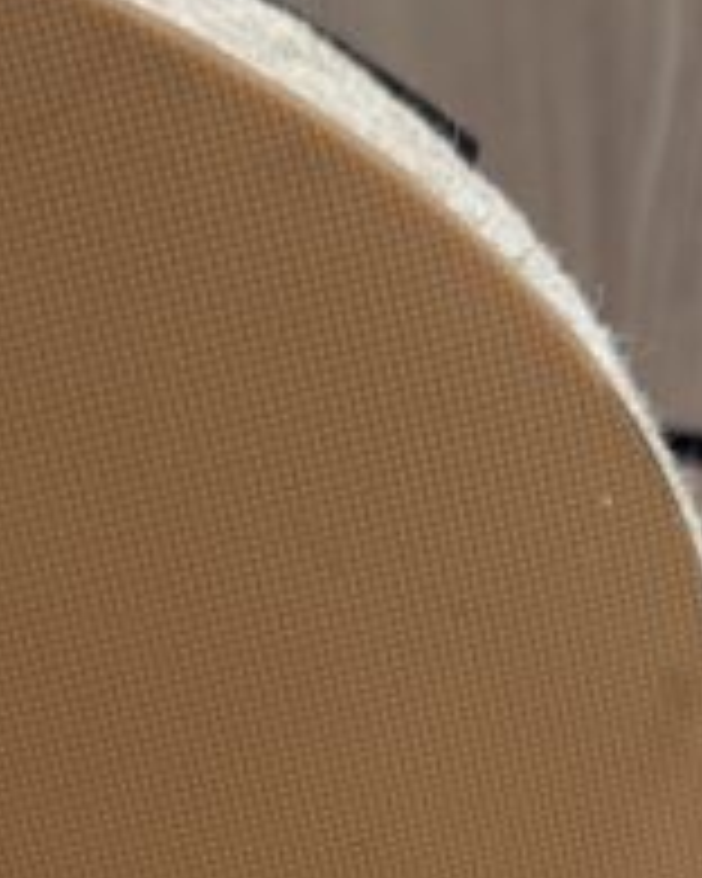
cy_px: 1036
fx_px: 2493
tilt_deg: -9.3
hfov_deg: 16.0
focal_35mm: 96
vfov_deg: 18.9
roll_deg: -0.9
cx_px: 198
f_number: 1.78
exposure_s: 1/120
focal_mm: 6.76
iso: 100
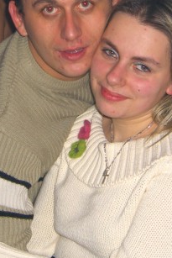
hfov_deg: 13.3
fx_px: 737
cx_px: 65
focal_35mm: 103
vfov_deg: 19.7
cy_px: 77
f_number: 2.8
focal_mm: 7.9
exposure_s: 1/60
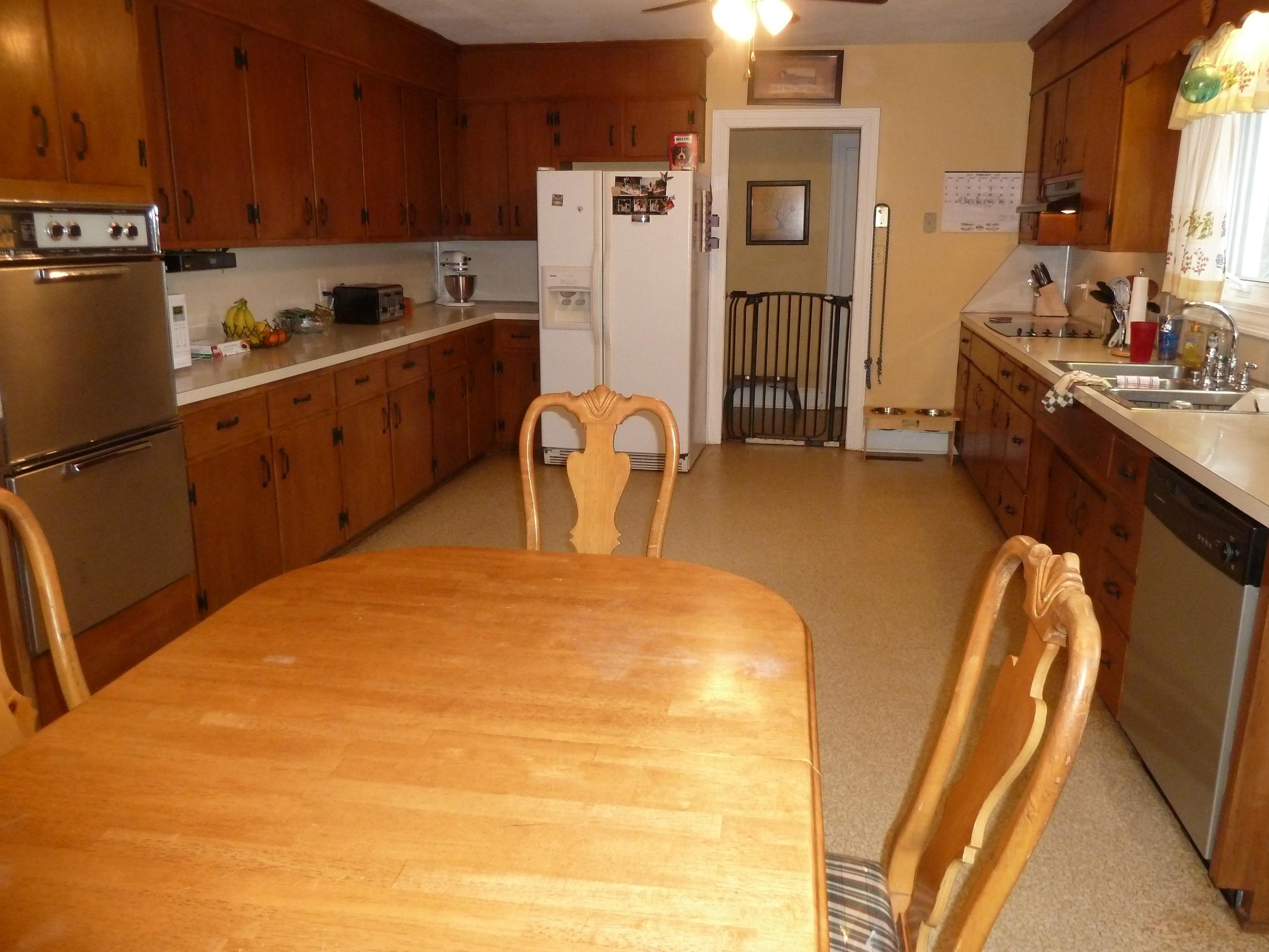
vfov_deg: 54.9
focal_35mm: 25
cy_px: 476
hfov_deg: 69.4
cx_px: 634
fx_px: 916
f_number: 3.3
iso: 320
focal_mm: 4.1
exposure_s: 1/30
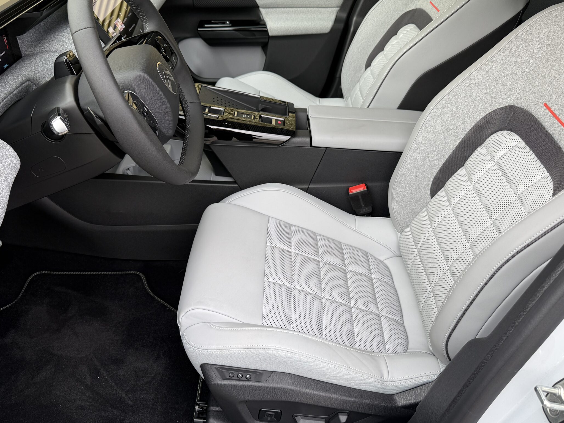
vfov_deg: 46.8
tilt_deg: -36.0
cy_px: 211
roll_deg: -7.5
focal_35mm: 30
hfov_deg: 59.9
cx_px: 264
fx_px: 489
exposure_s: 1/459
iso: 80
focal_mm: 6.76
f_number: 1.78
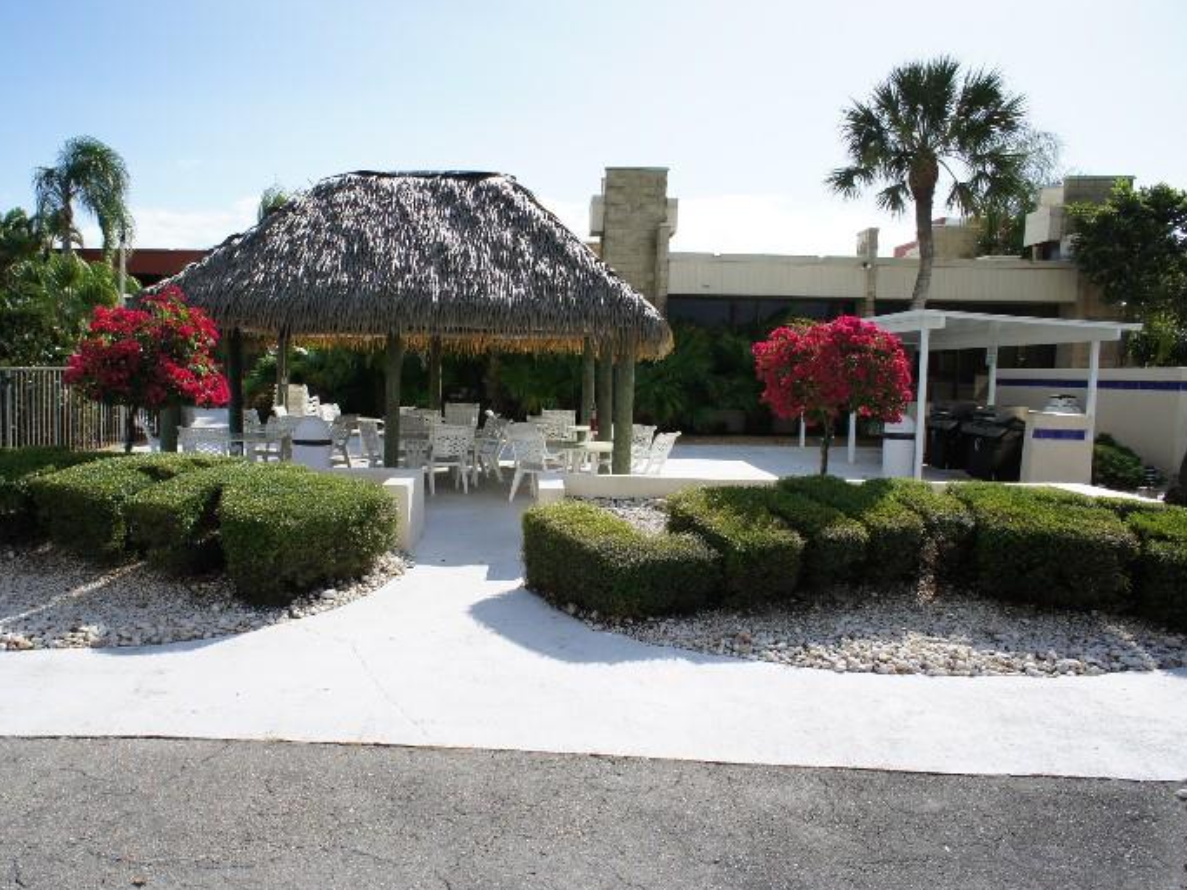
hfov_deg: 65.0
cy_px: 455
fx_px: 926
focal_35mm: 27
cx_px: 501
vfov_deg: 51.3
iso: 200
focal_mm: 16
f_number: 11
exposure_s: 1/250
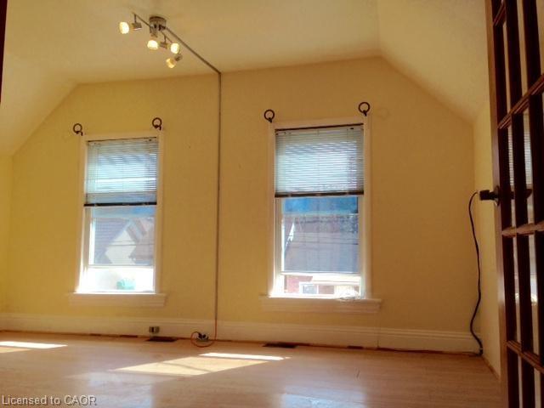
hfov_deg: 55.4
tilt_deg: +6.1
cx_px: 272
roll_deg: -0.7
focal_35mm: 33
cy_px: 204
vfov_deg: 42.9
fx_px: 519
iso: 50
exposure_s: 1/120
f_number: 2.4
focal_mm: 4.12
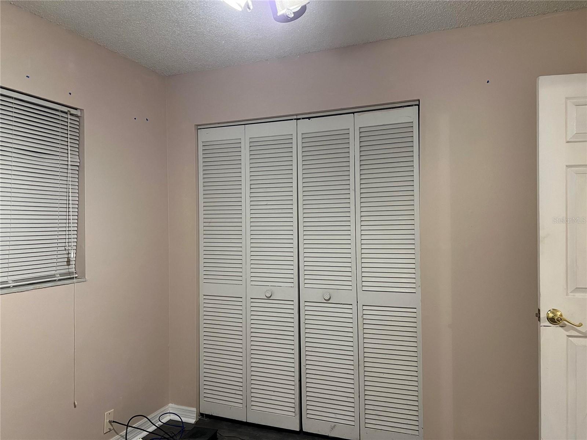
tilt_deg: -0.9
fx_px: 441
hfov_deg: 67.3
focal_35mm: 26
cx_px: 294
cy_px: 220
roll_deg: +1.0
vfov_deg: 53.1
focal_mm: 5.7
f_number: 1.5
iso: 250
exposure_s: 1/60
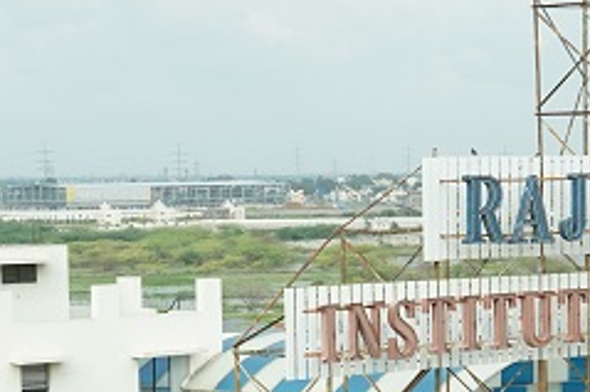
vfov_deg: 8.4
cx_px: 353
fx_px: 2669
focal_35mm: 163
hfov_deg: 12.6
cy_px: 323
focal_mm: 54
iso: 640
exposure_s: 1/125
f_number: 16
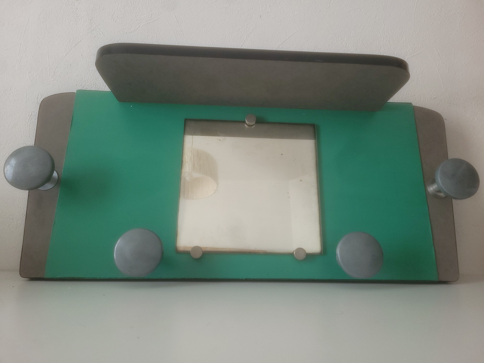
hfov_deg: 67.3
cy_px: 182
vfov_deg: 53.1
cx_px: 242
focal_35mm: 26
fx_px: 364
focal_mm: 5.4
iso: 160
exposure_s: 1/60
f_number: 1.8
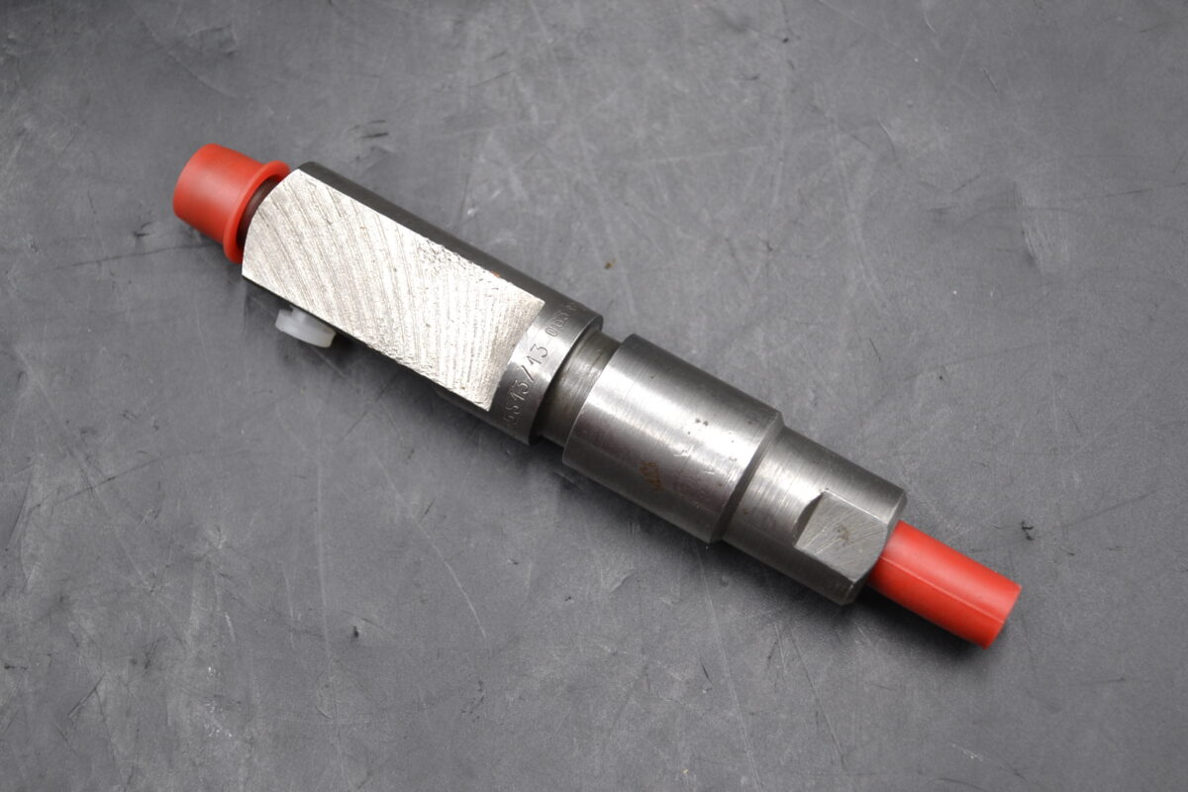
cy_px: 396
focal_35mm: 52
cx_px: 594
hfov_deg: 37.9
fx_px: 1732
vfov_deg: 25.8
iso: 400
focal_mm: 35
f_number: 5
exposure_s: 1/60
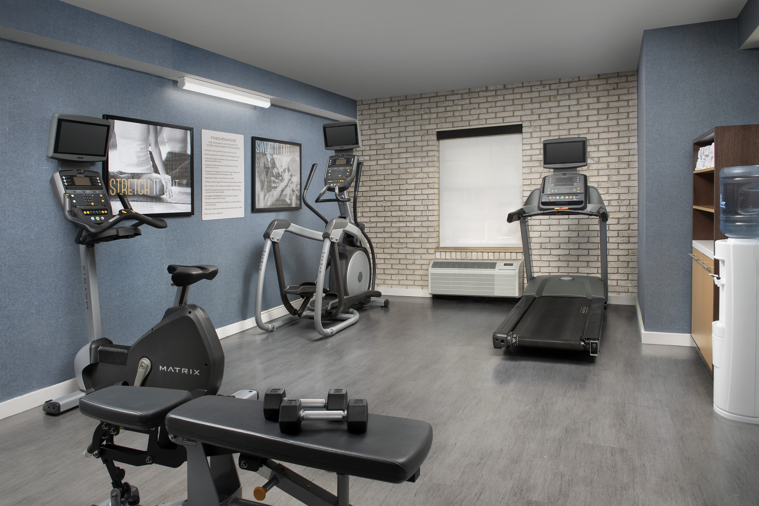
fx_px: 548
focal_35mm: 26
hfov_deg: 69.4
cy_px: 253
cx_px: 380
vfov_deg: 49.6
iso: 400
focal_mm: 26
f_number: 11
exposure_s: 1/125
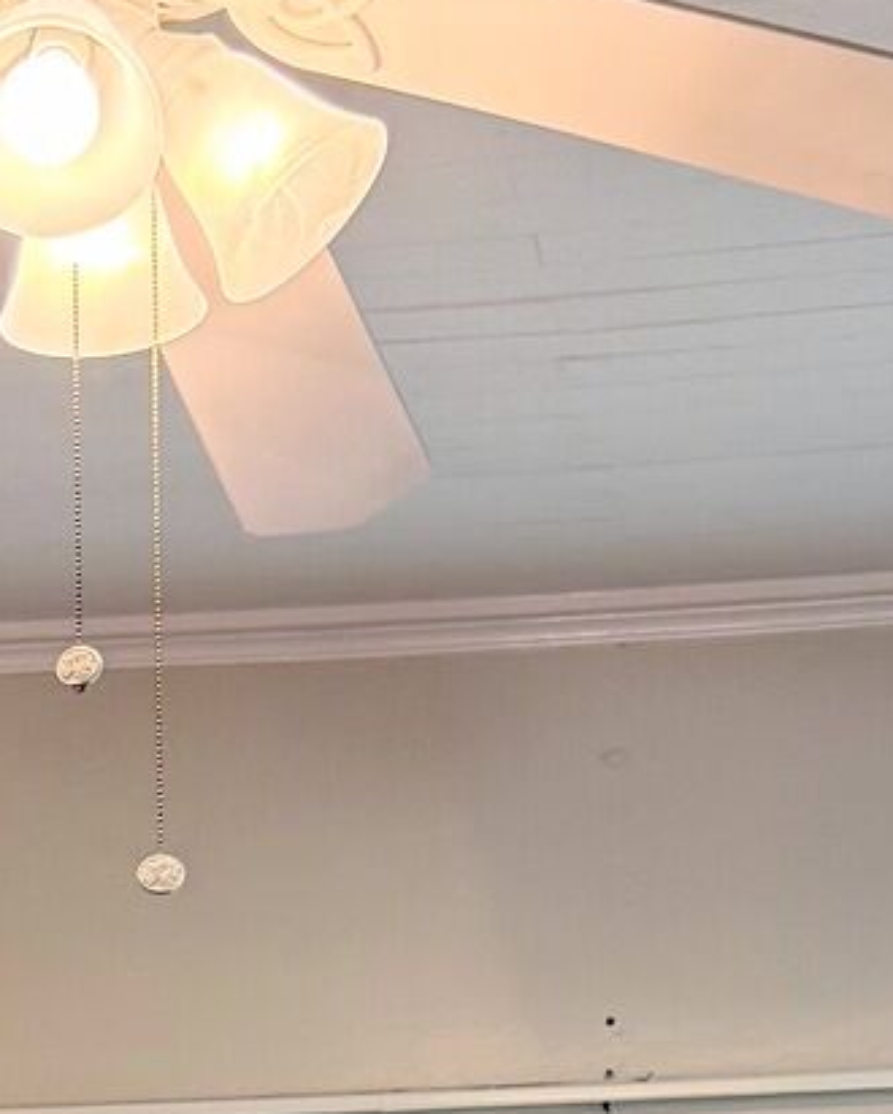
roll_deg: +0.1
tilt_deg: +1.2
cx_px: 127
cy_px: 1928
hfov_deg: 11.7
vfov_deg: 13.4
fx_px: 4325
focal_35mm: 131
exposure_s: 1/120
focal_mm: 6.76
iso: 200
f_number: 1.78
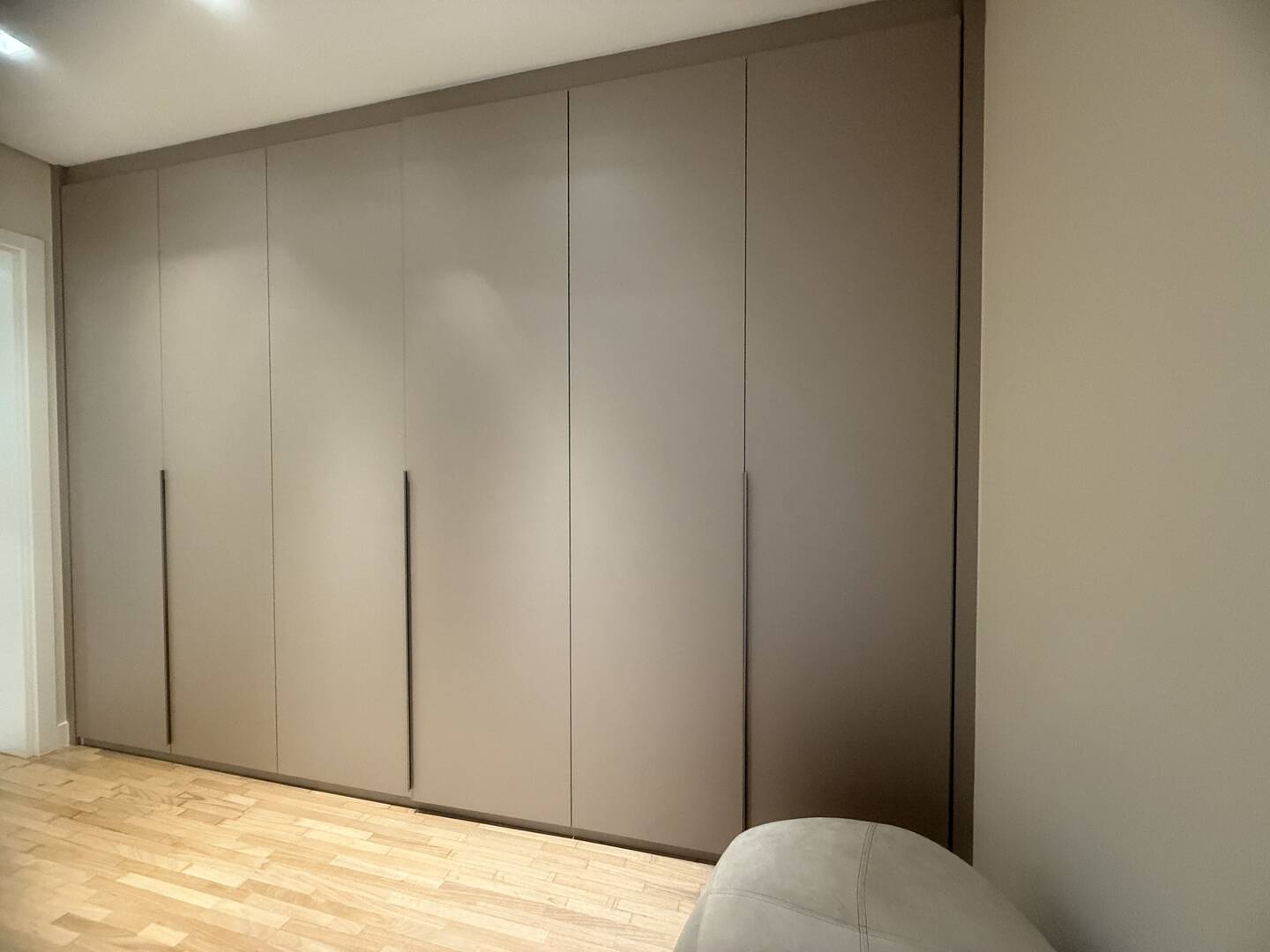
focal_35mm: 14
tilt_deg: -0.5
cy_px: 476
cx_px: 635
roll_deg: -0.3
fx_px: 514
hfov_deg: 102.1
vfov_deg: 85.7
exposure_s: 1/60
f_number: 2.2
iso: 500
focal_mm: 2.22
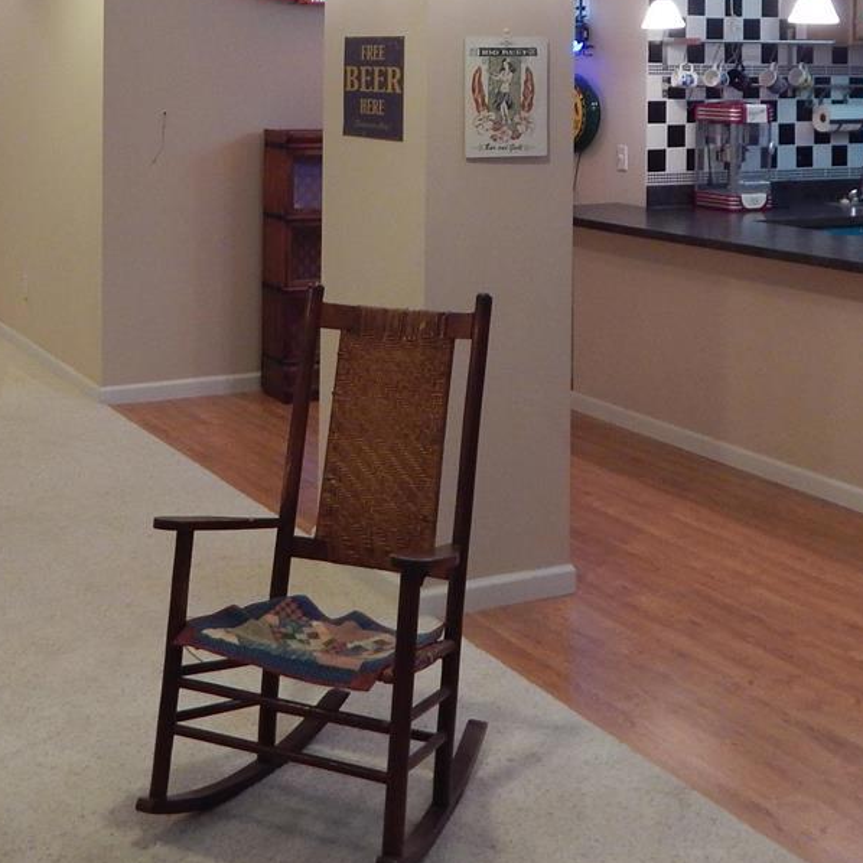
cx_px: 305
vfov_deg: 31.1
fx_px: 1467
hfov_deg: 32.6
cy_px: 62
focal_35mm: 52
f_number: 3
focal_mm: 4
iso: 220
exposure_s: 1/30
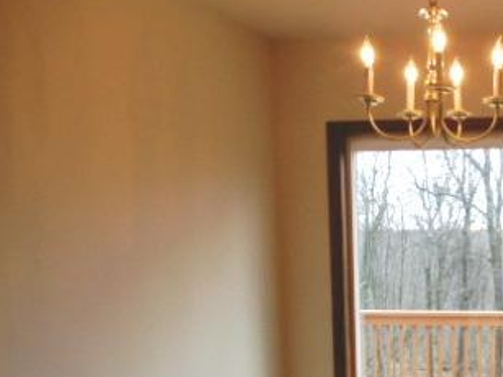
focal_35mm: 50
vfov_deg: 28.2
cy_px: 321
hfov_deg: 34.3
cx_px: 519
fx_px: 726
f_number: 3.4
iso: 80
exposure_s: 1/125
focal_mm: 4.3
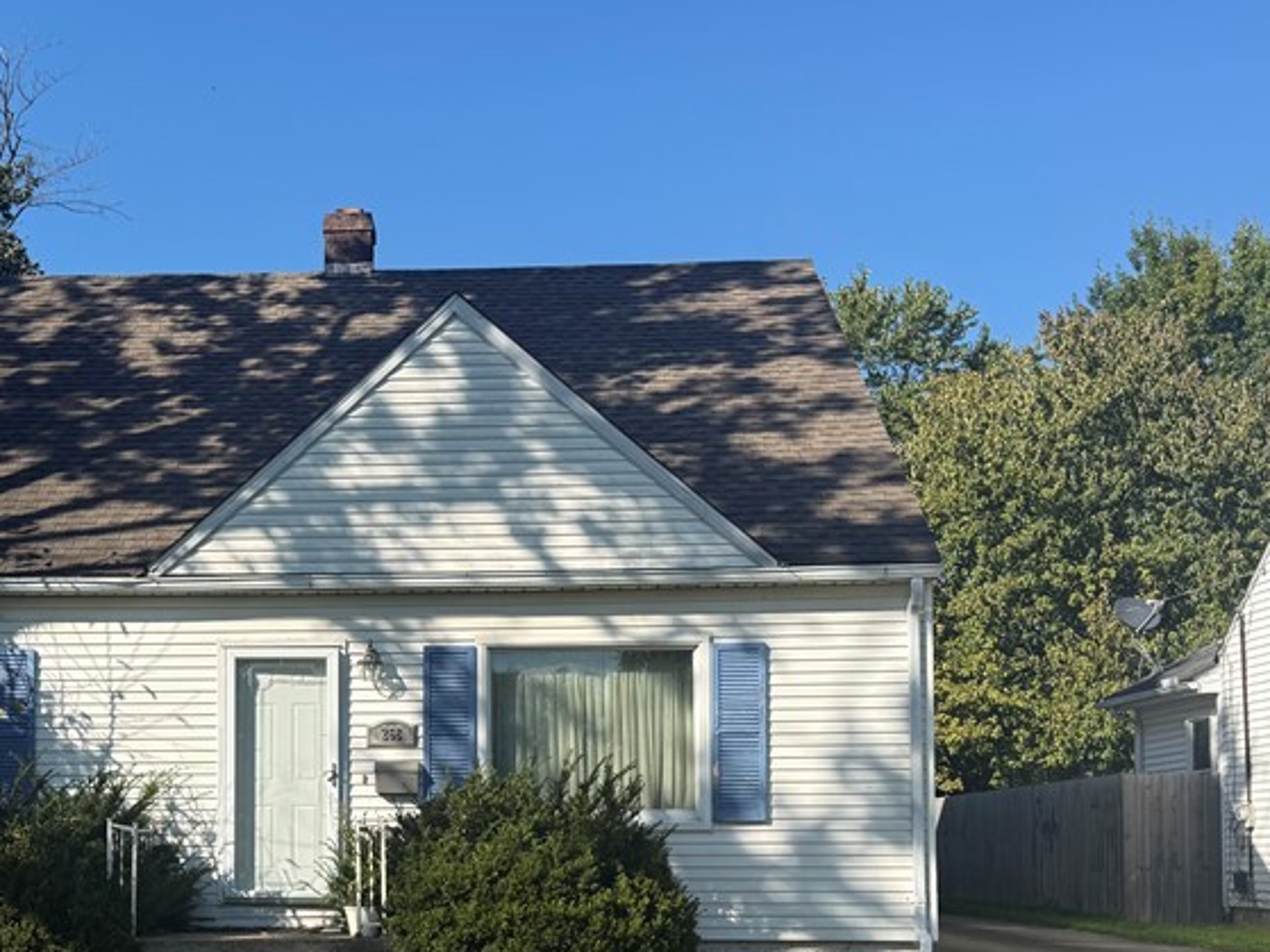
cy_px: 777
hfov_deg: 42.2
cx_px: 400
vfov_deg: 31.9
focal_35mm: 44
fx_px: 1614
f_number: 1.78
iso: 80
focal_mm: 6.76
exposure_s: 1/4167
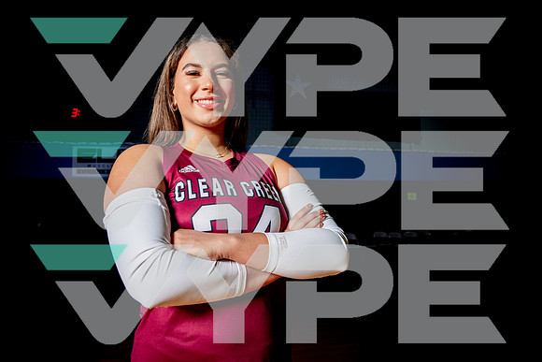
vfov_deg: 51.8
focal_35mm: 25
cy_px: 181
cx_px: 271
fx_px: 372
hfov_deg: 72.1
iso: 250
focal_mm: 24
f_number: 4.5
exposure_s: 1/200
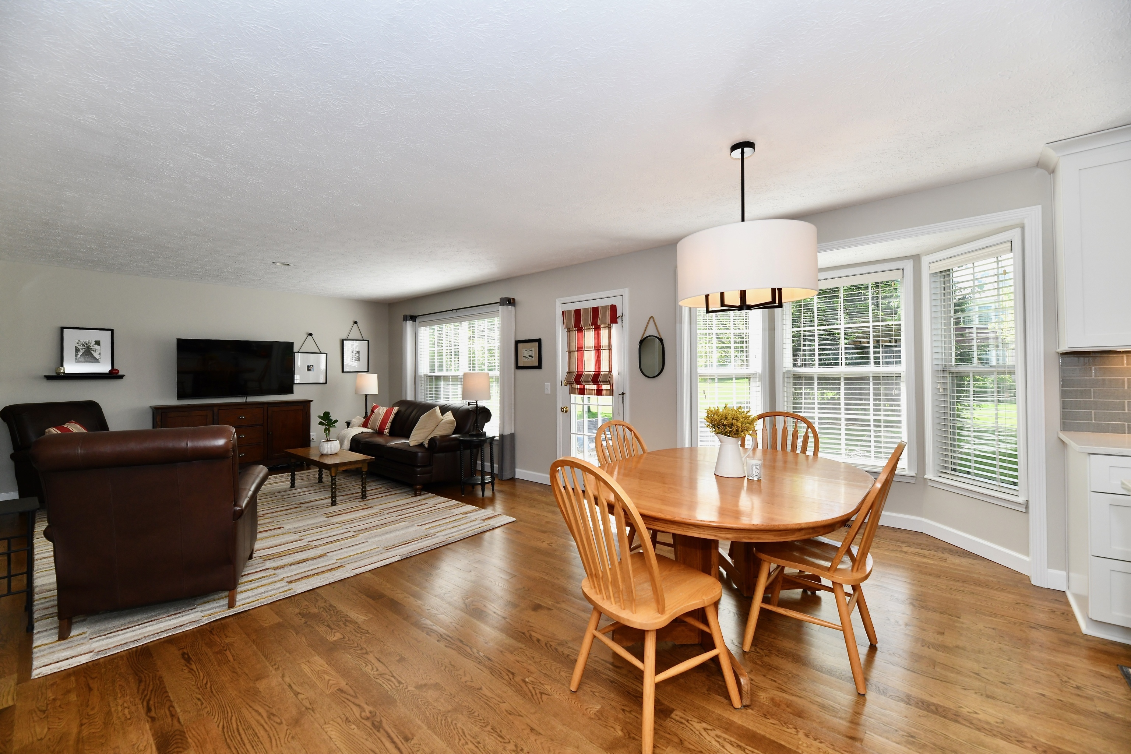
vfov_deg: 81.2
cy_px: 377
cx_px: 566
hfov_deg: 104.3
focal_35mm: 14
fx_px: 440
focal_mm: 14
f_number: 7.1
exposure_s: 1/200
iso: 640
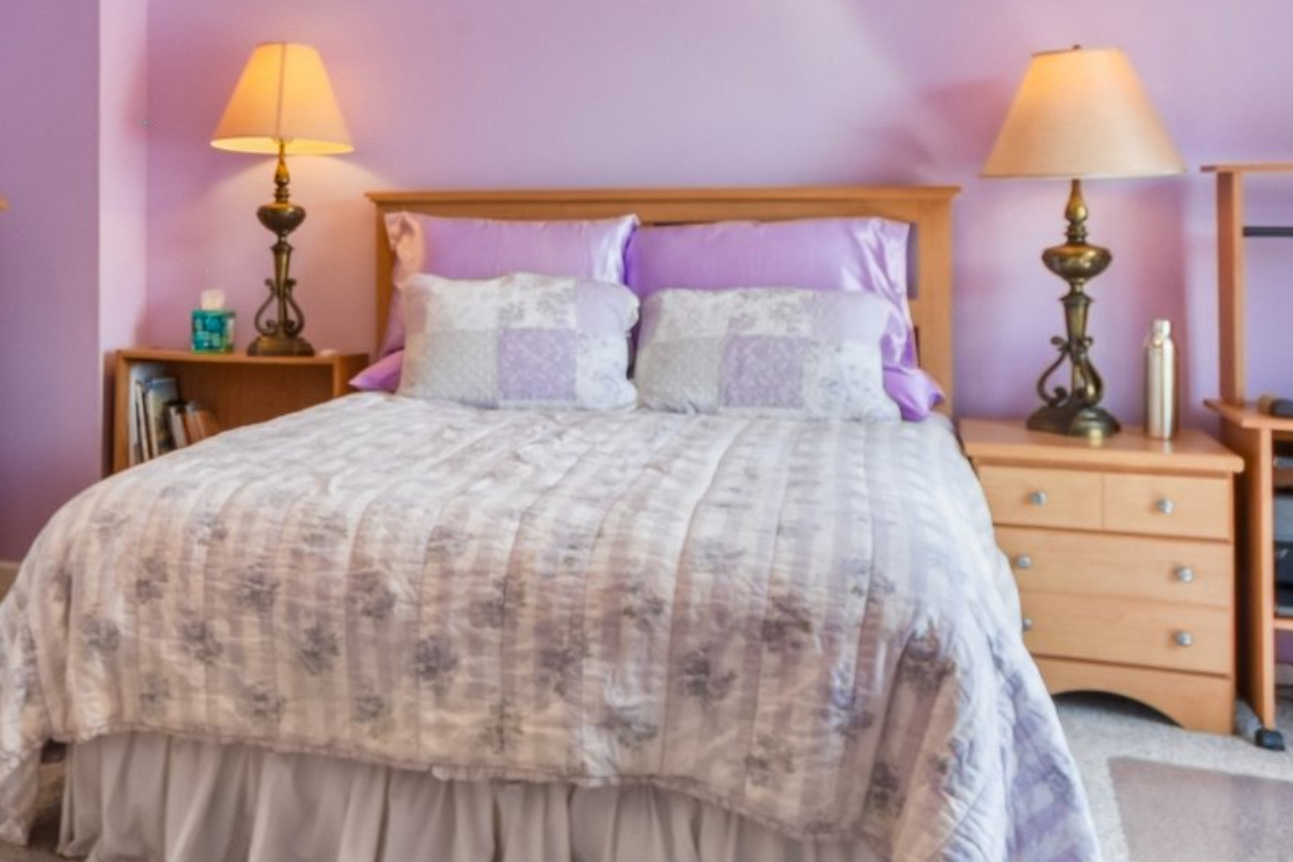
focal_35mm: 39
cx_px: 210
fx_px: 1400
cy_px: 163
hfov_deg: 46.2
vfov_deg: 33.1
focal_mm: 10
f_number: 8
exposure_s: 1/50
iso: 400
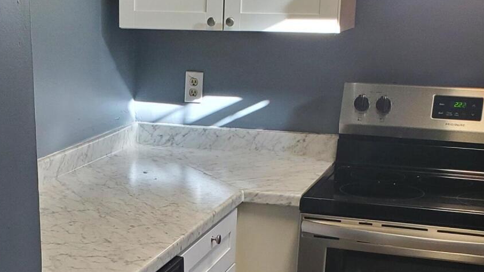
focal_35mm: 67
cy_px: 257
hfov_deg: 31.3
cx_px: 173
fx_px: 860
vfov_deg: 17.7
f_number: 2.4
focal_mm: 4.3
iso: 200
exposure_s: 1/120
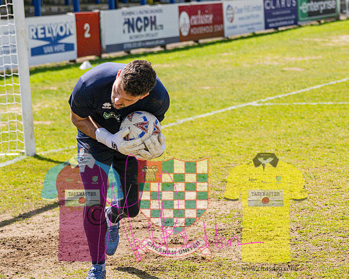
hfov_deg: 16.6
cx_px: 184
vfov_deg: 13.3
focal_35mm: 116
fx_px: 1199
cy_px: 140
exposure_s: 1/26000
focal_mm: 56
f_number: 2.5
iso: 2000
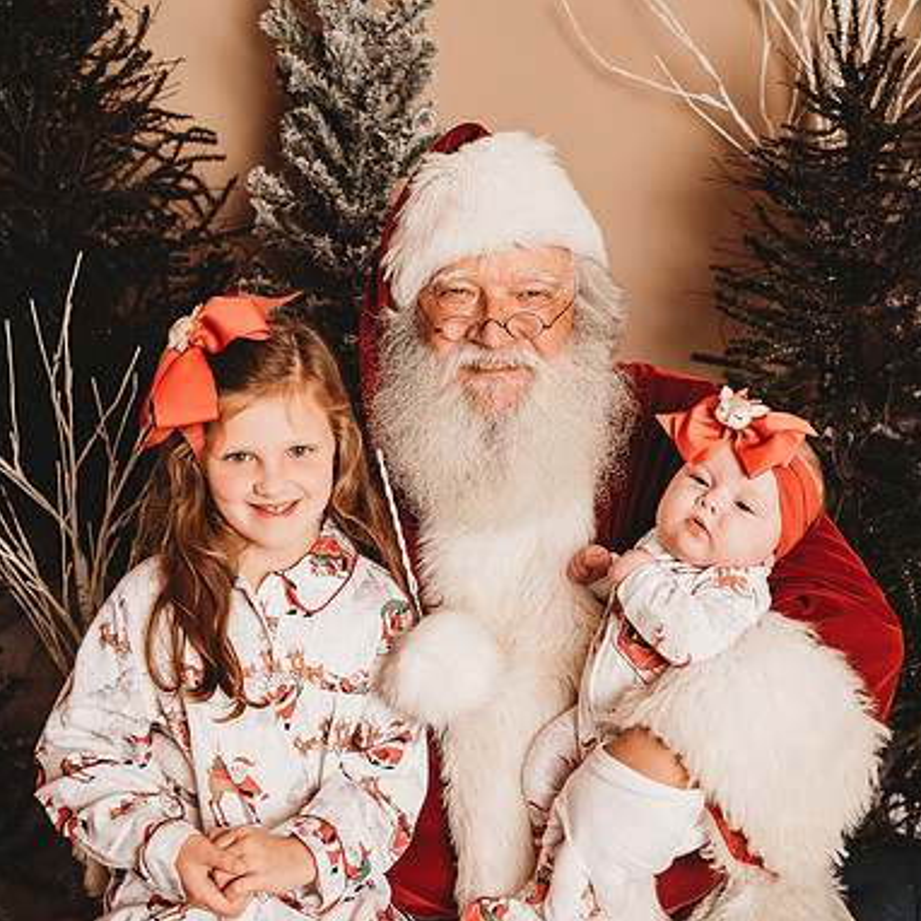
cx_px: 463
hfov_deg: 34.7
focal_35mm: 49
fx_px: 1475
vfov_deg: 34.7
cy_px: 464
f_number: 4
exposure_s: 1/160
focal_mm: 38
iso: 100
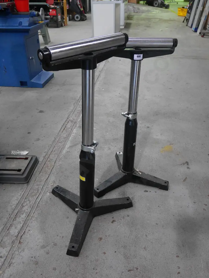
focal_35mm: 34
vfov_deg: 53.9
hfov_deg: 41.8
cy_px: 139
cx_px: 104
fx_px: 273
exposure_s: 1/100
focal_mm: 17
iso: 3200
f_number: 4
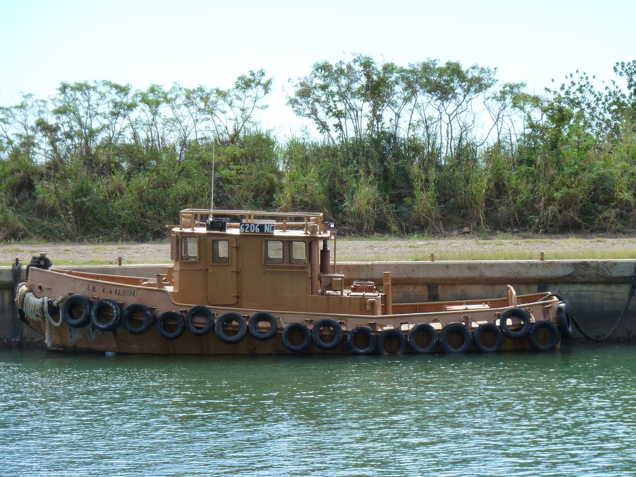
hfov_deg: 13.4
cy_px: 238
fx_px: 2701
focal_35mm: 147
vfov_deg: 10.1
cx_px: 318
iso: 125
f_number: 4.5
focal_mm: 24.1
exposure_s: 1/200
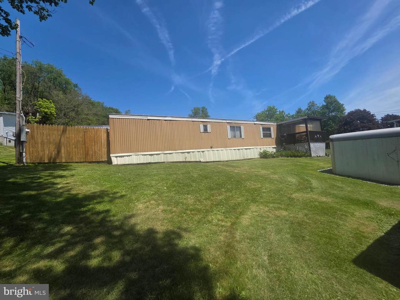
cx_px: 200
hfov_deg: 106.2
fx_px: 150
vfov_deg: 89.9
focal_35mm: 13
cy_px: 150
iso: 40
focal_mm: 2.2
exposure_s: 1/2157
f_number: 1.9
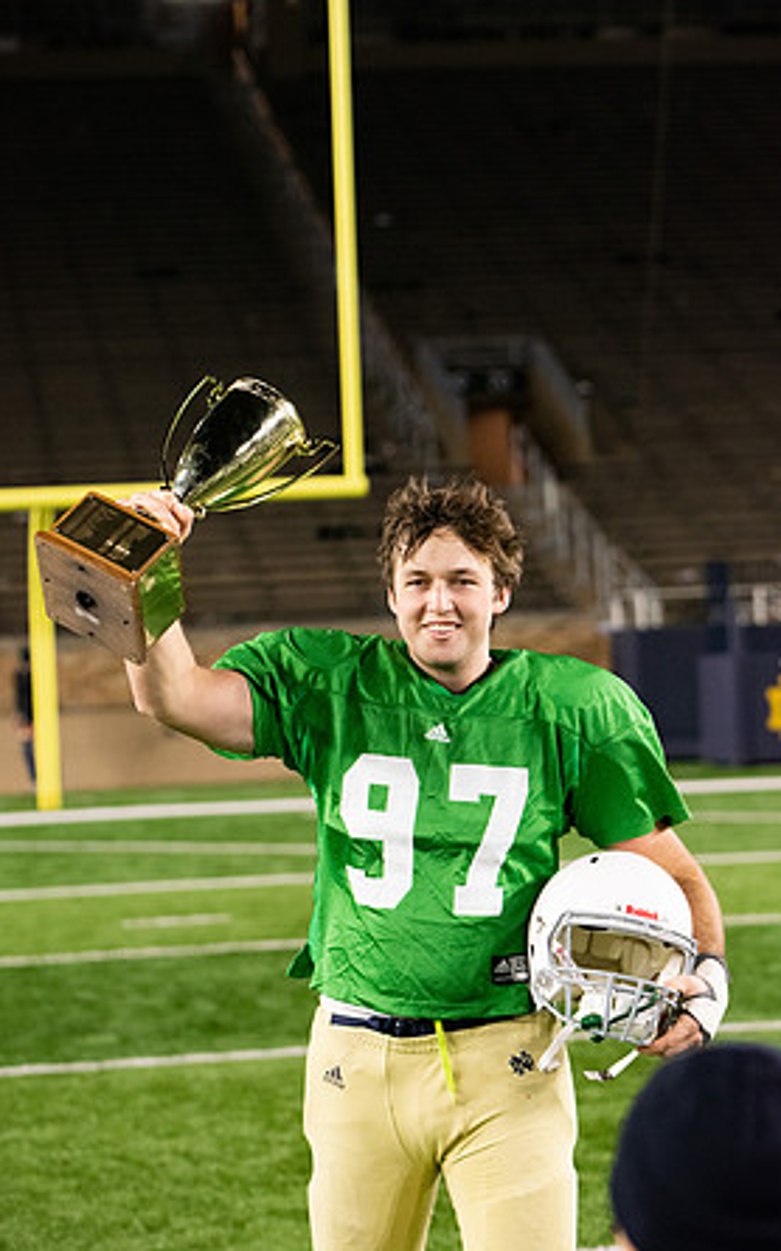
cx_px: 368
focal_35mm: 103
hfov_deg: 12.7
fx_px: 3509
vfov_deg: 20.2
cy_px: 630
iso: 5600
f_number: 4
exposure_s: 1/500
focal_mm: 100
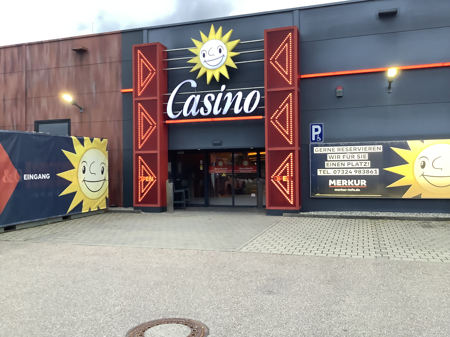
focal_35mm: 31
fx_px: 403
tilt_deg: +0.6
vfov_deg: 45.4
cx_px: 225
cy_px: 168
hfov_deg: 58.4
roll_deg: +0.5
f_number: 2.4
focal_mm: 3.3
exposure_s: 1/60
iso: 125
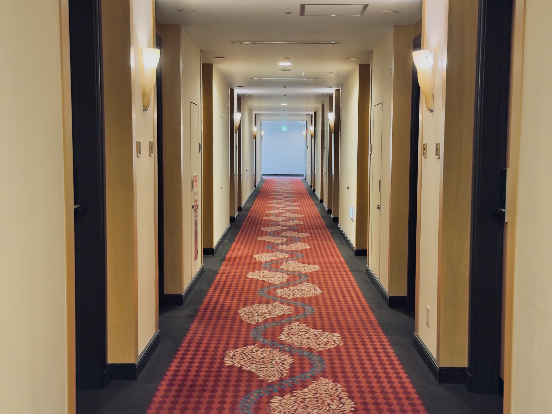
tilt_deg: -4.5
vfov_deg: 30.3
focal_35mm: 48
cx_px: 276
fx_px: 765
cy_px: 207
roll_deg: +0.0
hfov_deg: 39.7
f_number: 1.78
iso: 640
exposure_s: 1/24
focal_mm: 6.76
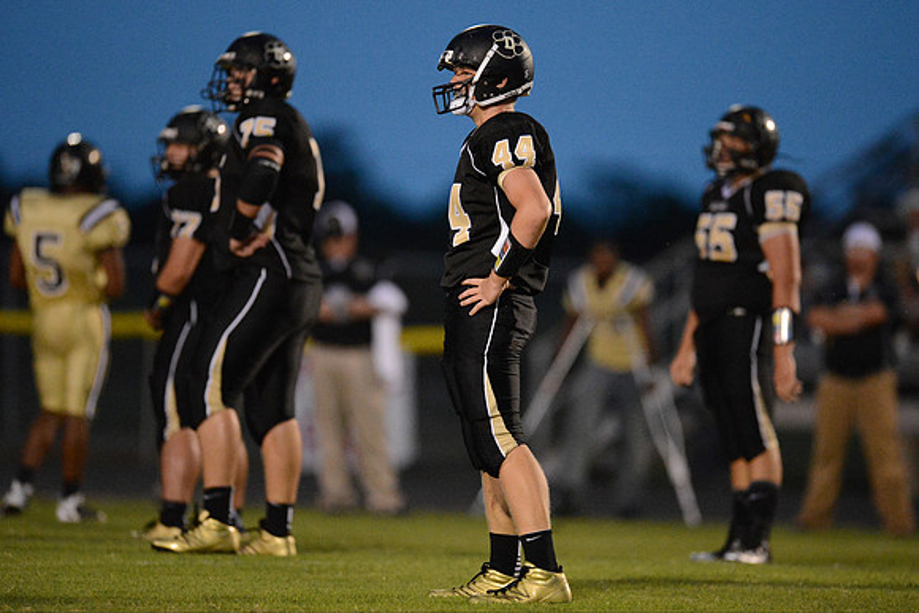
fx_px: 10213
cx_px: 460
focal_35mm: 400
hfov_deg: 5.2
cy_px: 306
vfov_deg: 3.4
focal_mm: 400
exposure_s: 1/800
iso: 12800
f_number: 2.8
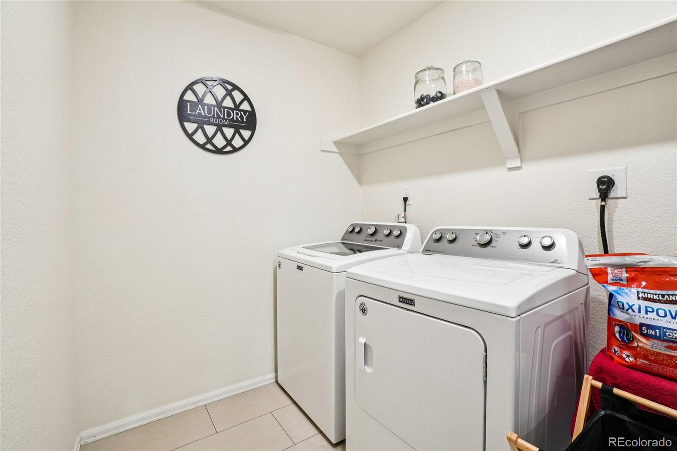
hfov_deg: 100.4
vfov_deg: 77.3
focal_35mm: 15
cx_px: 338
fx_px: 282
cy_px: 226
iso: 400
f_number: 8
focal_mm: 10
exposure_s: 1/13
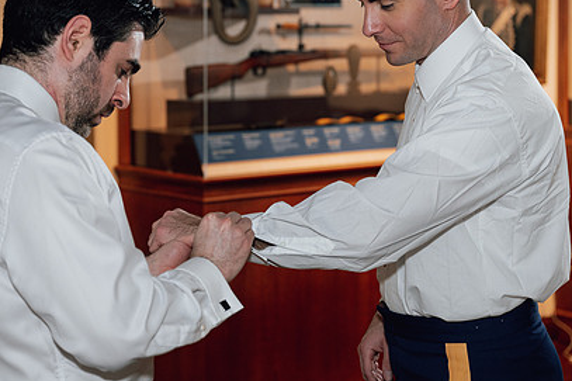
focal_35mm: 87
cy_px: 121
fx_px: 1382
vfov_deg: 15.7
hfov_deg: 23.4
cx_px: 329
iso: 2000
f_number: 3.5
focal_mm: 61
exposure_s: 1/160
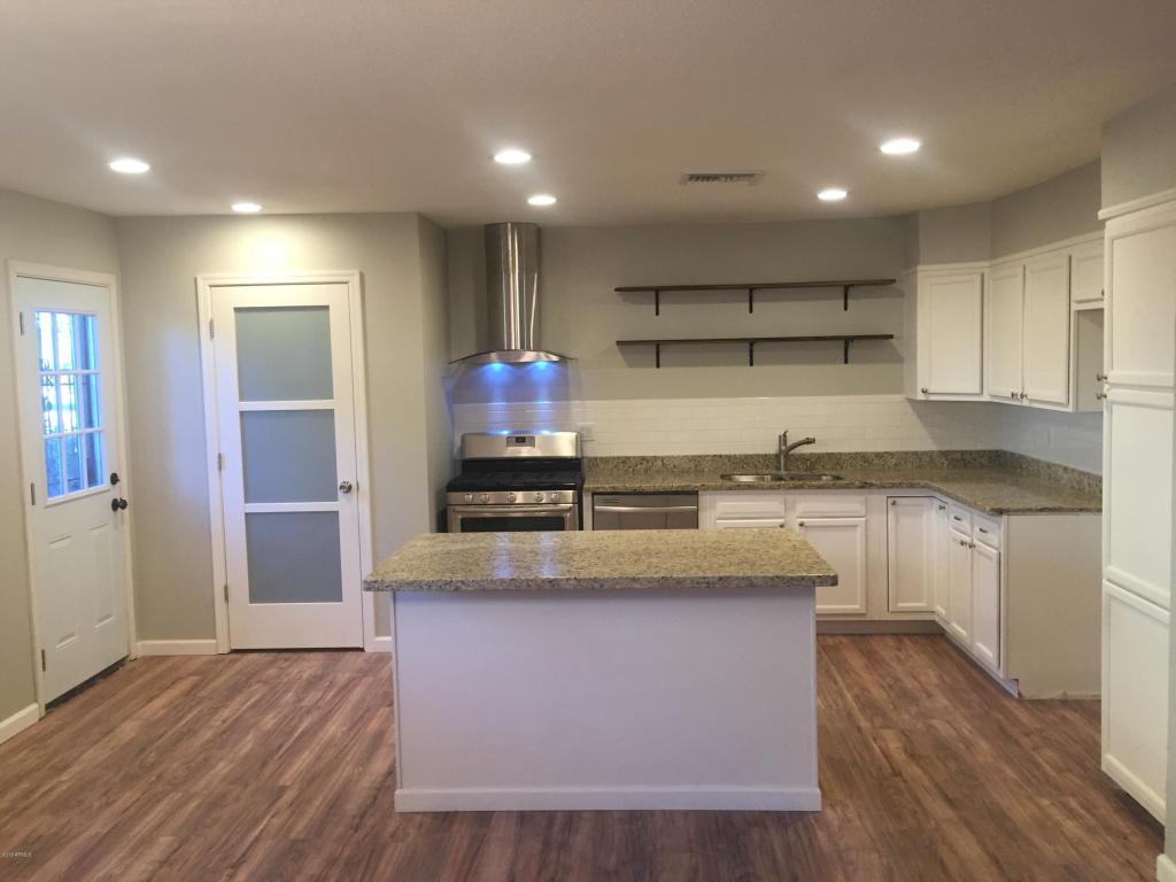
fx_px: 985
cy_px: 441
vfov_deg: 48.2
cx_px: 588
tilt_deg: -4.5
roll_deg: +1.8
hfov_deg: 61.7
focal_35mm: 29
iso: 50
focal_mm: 4.15
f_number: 2.2
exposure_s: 1/30
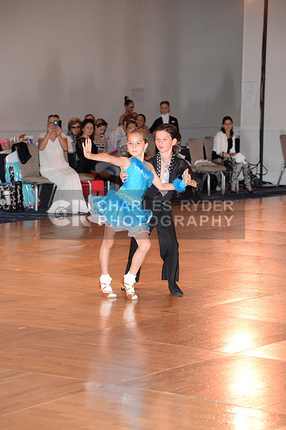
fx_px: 1434
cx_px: 143
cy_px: 215
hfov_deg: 11.4
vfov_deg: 17.1
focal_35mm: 120
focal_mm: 120
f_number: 5.6
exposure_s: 1/200
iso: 1250
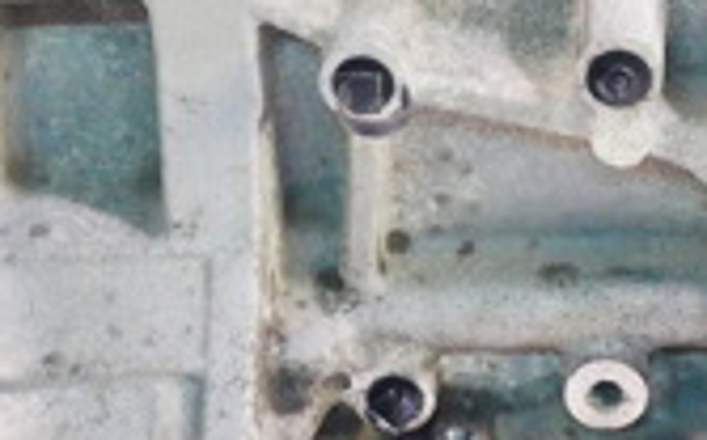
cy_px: -42
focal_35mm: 122
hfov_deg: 17.0
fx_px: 2348
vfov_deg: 10.6
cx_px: 559
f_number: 3.8
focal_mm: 15
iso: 1600
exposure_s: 1/60
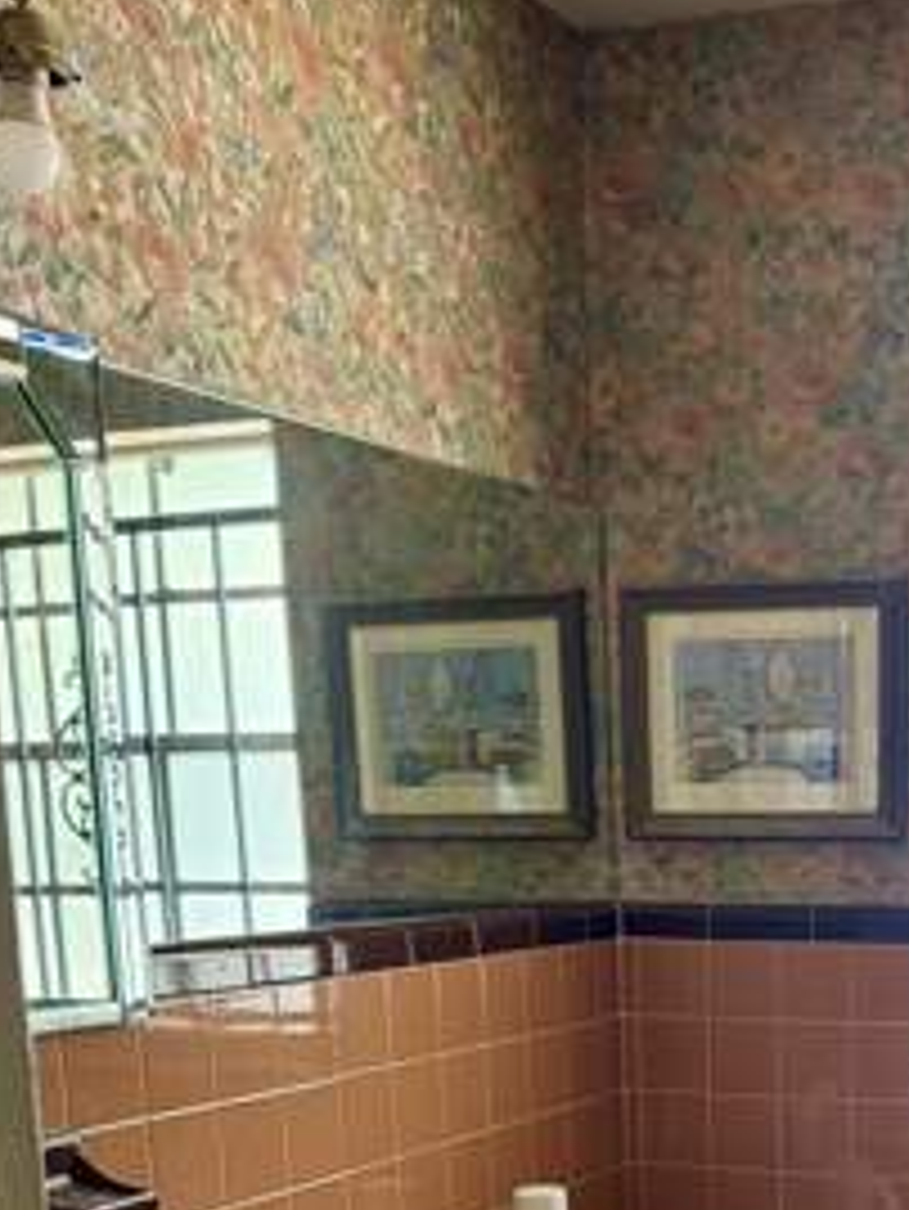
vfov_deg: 30.8
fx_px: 1994
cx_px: 837
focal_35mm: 57
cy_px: 1268
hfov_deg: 24.8
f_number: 1.78
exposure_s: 1/121
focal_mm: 6.76
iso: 200
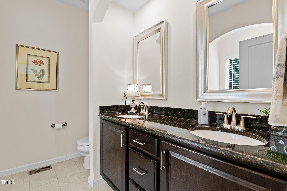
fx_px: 119
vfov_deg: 77.2
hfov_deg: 100.4
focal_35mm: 15
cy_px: 96
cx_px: 144
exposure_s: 1/13
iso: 400
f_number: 6.3
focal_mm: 15
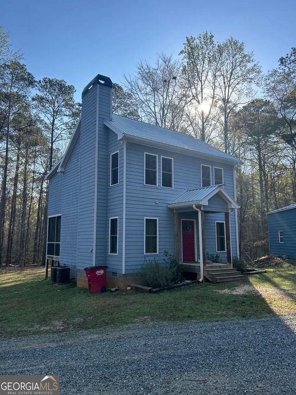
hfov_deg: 53.0
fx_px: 297
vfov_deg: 67.3
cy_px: 198
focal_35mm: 26
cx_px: 148
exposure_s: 1/2632
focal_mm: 5.7
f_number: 1.5
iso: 50
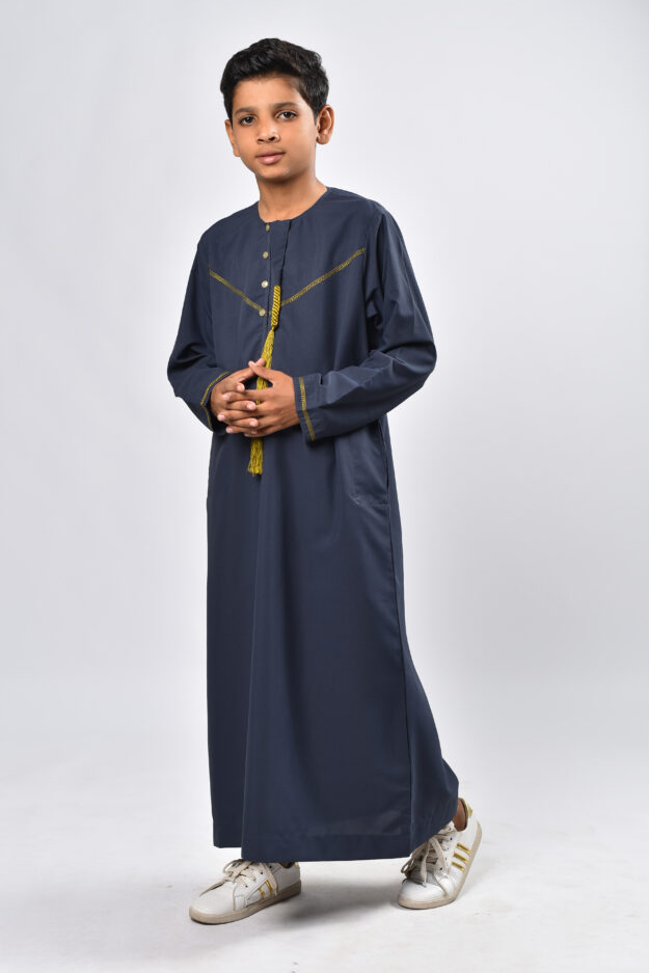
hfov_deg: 24.2
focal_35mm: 56
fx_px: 1514
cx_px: 305
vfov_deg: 35.6
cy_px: 480
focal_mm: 50
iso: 160
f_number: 3.2
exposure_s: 1/200
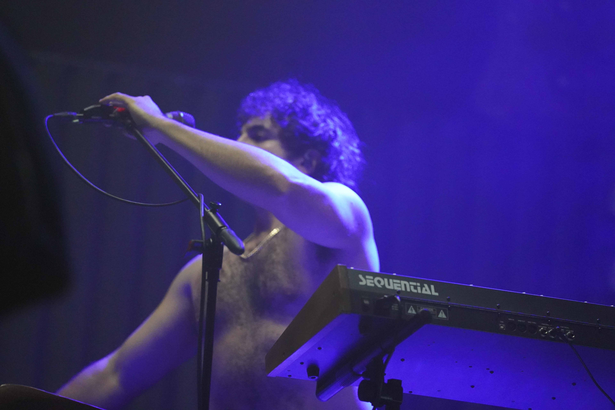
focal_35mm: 200
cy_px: 205
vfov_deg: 6.9
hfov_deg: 10.3
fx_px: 3416
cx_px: 308
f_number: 2.8
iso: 12800
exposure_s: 1/250
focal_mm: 200
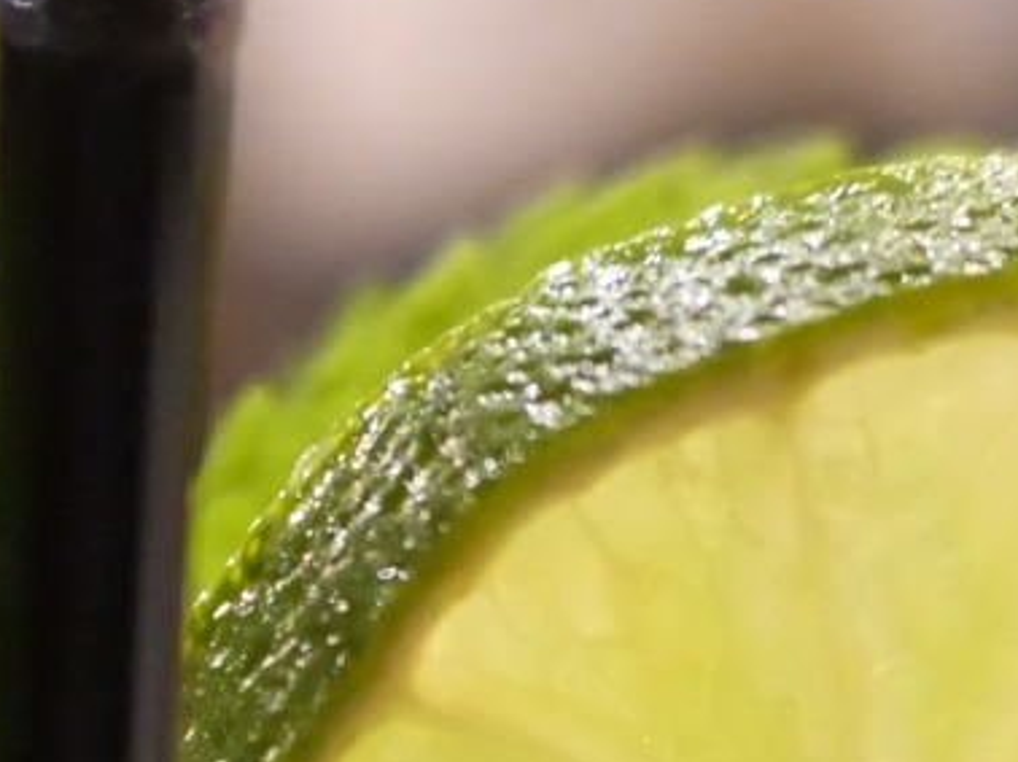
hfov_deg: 14.6
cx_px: -463
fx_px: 3732
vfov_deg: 11.4
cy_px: 929
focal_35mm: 127
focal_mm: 15
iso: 2500
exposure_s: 1/60
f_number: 2
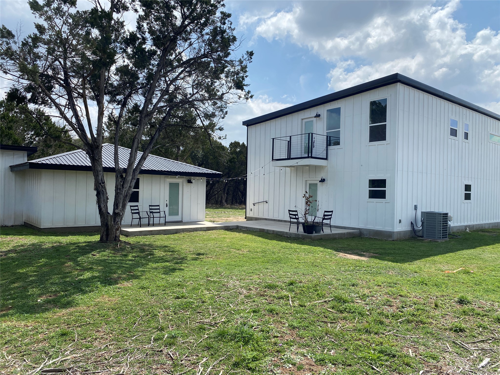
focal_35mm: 26
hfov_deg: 67.3
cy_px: 188
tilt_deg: -1.2
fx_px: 376
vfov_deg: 53.1
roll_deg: -1.4
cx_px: 250
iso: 32
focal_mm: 4.25
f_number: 1.8
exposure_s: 1/3984
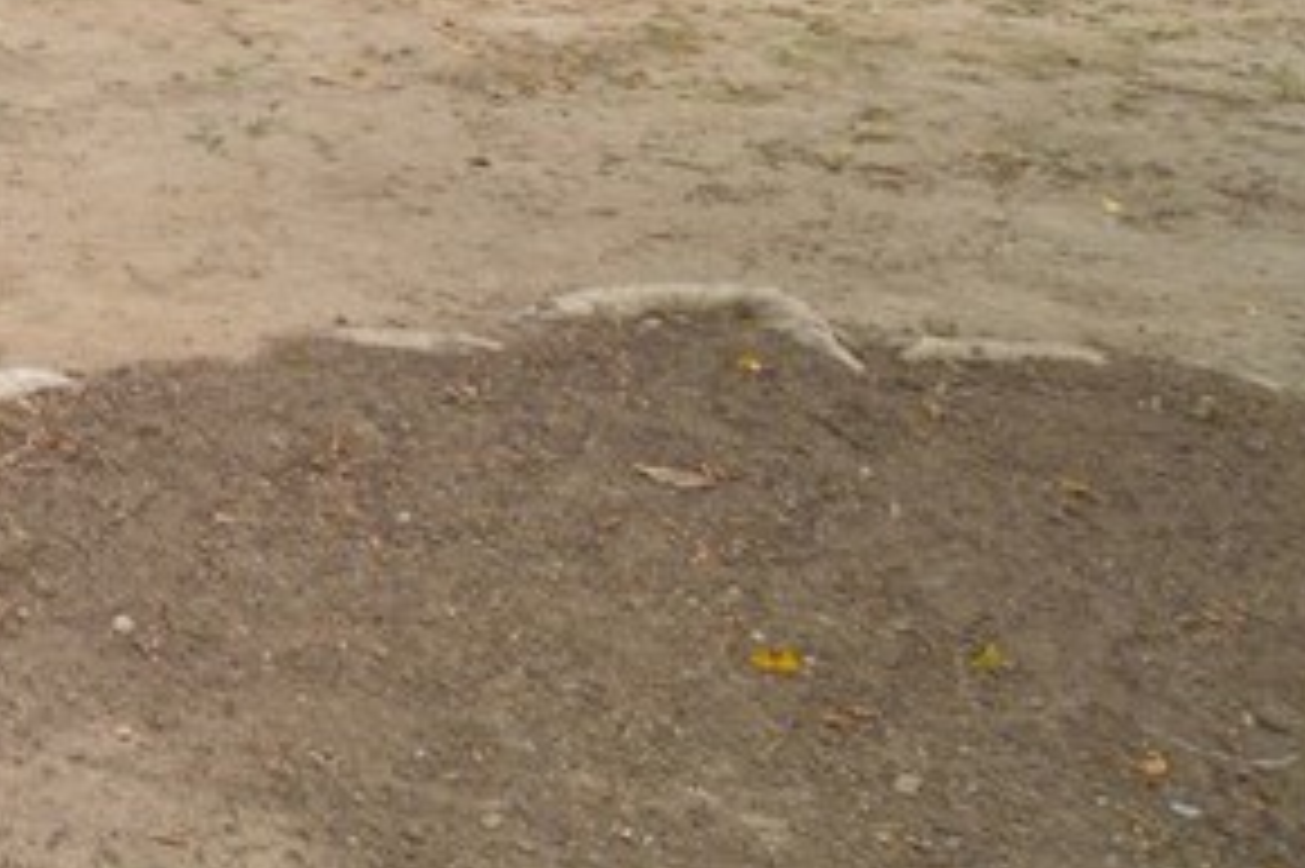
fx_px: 1920
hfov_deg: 26.2
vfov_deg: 22.3
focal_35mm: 53
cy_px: -319
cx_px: -698
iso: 160
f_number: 7.1
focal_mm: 10
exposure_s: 1/125
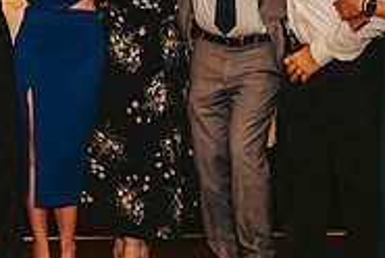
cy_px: -5
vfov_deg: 13.5
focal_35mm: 100
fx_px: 1071
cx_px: 15
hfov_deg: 19.9
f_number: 2.8
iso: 500
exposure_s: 1/60
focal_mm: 31
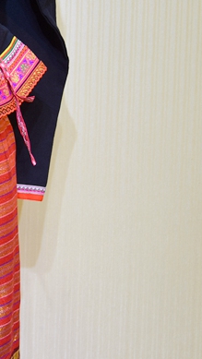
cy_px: 110
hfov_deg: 10.6
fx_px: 1047
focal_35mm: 110
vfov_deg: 19.4
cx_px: -100
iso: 320
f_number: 3.8
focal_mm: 26
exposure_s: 1/30
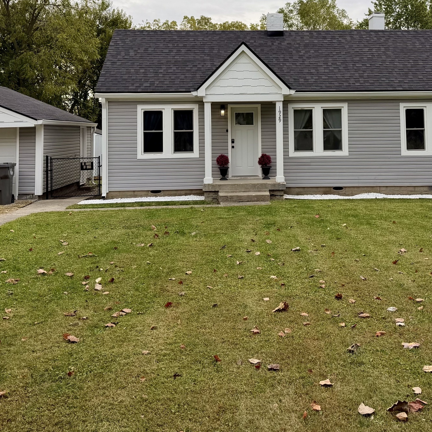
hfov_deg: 38.2
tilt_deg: +1.6
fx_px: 621
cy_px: 107
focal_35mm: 44
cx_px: 264
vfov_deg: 37.4
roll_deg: -0.5
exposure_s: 1/2110
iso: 80
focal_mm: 6.76
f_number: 1.78
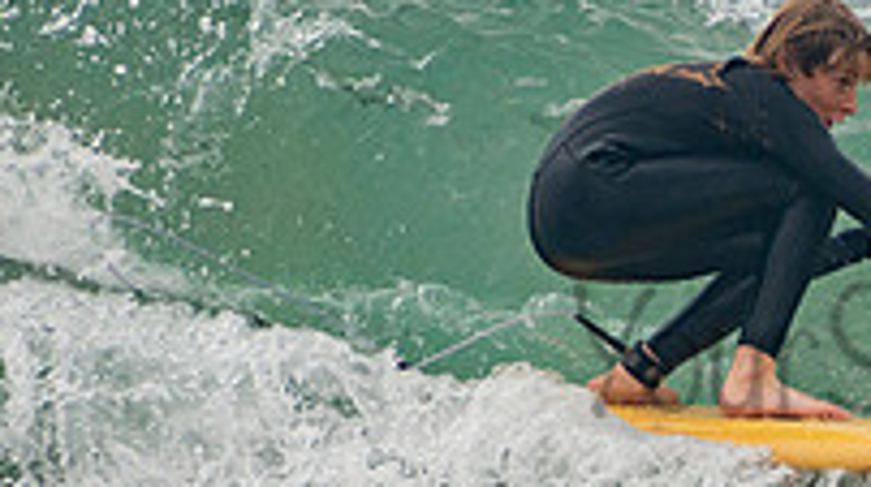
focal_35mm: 1808
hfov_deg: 1.2
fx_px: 41701
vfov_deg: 0.7
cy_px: 312
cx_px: 1018
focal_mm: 400
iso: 280
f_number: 5.6
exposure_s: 1/1250
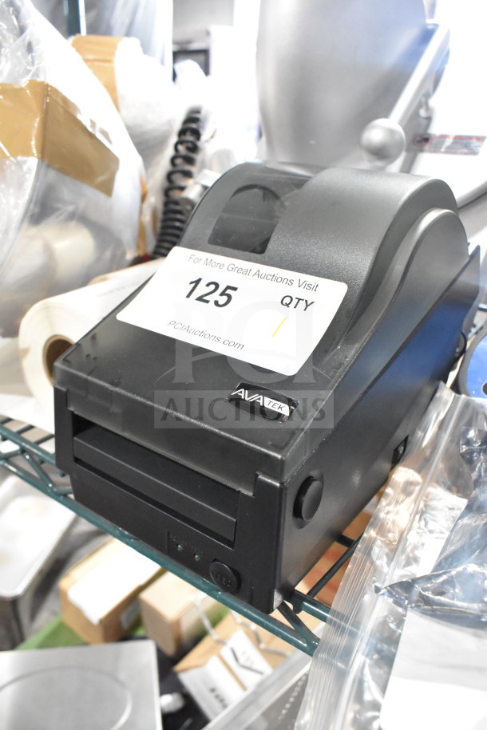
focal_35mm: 27
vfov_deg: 67.4
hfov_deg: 47.9
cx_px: 244
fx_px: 548
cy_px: 365
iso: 6400
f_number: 7.1
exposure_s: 1/200
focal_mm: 18
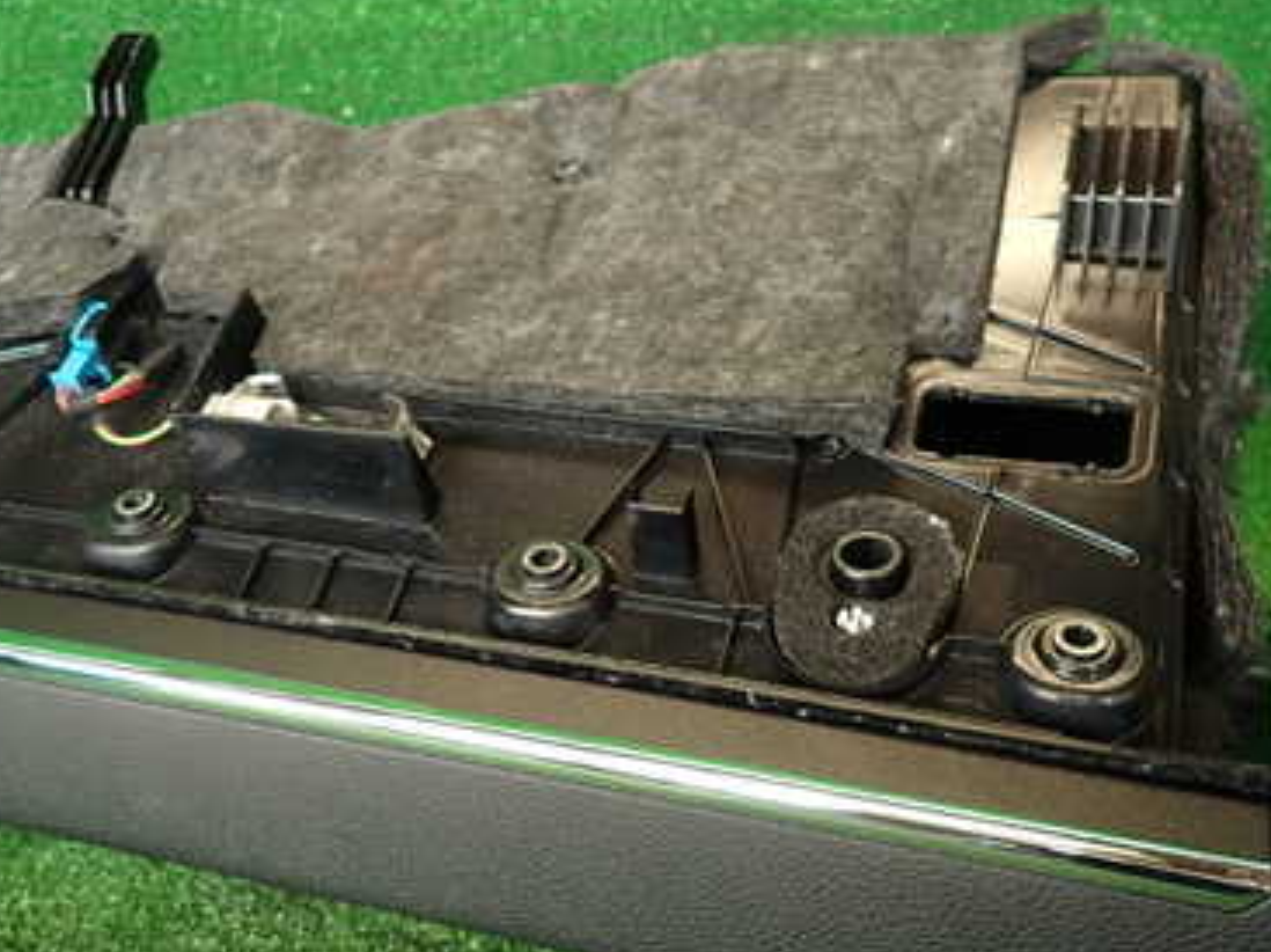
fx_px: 1504
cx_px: 486
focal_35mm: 41
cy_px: 490
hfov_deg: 45.5
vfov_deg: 35.1
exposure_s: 1/60
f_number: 2
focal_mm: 4.5
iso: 160
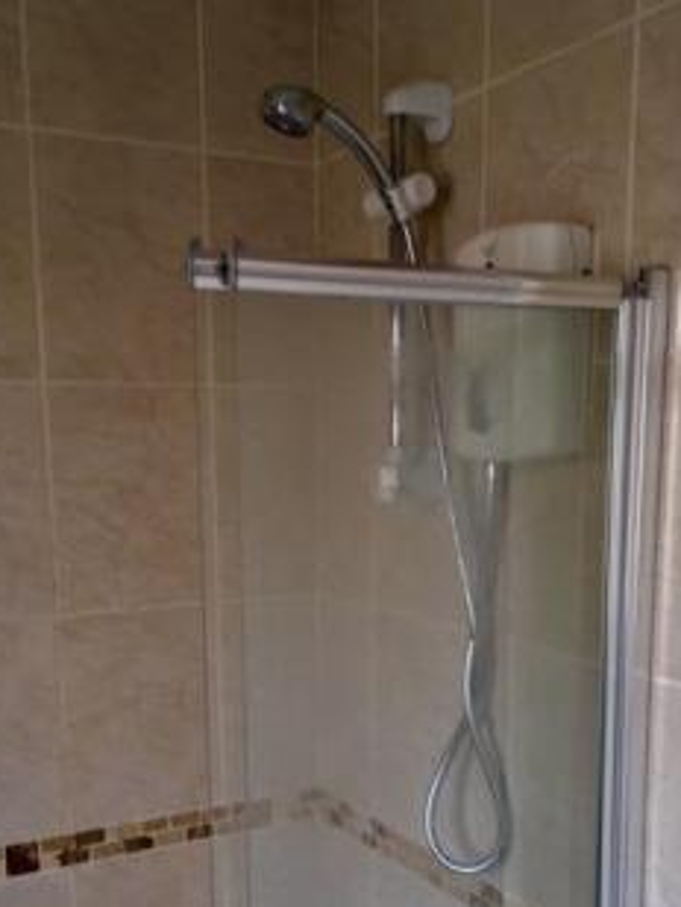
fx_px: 1075
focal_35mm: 41
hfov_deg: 35.2
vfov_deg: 45.0
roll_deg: +0.6
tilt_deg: -9.1
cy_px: 618
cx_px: 323
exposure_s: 1/33
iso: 32
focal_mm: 4.15
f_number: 2.2
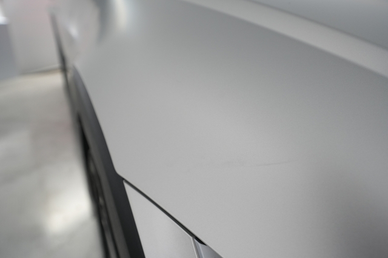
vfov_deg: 46.4
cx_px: 194
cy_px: 129
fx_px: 302
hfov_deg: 65.5
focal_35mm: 28
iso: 1000
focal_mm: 28
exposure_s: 1/100
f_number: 4.5
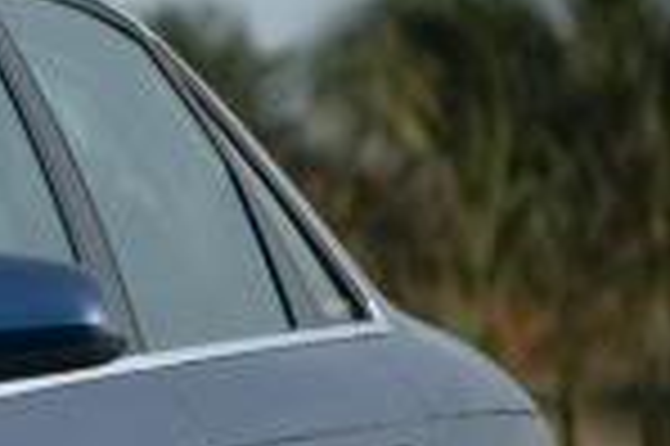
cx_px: -836
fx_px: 16490
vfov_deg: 1.5
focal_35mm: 887
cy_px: 498
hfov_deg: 2.3
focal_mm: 110
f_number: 4.8
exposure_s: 1/640
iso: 400
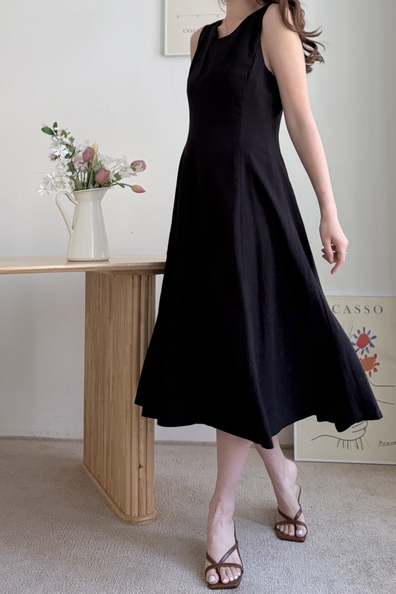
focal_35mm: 28
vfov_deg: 65.5
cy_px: 290
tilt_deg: +4.1
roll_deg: +0.1
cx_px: 228
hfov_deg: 46.3
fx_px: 462
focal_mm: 5.96
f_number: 1.6
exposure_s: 1/114
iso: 125
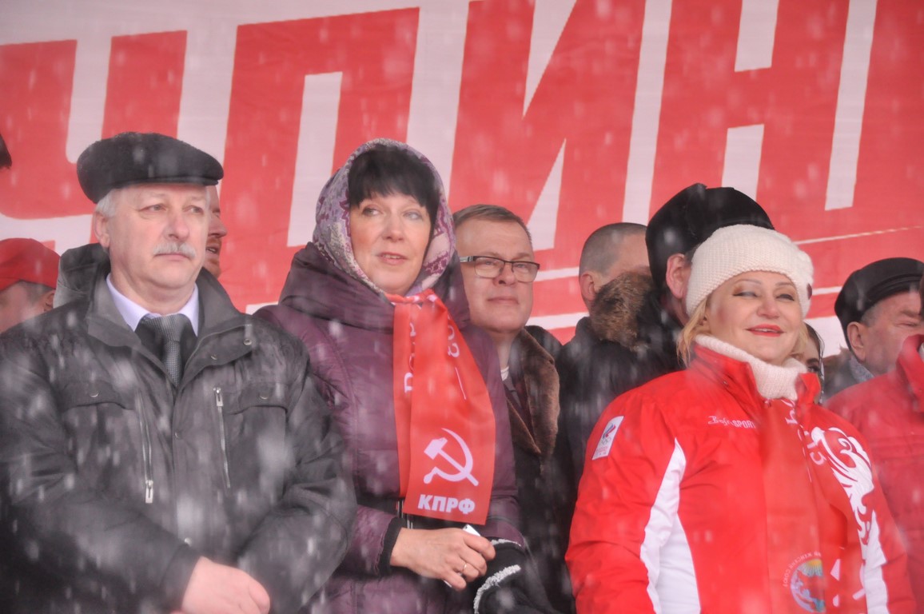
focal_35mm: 135
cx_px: 462
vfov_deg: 10.1
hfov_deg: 15.2
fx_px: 3461
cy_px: 307
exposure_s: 1/160
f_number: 5.3
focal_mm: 90
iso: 1600
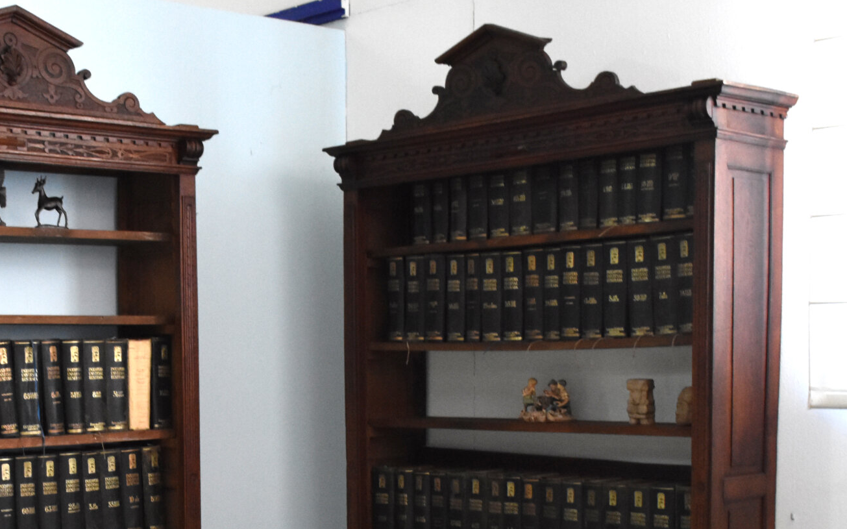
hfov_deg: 33.3
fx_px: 1385
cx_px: 200
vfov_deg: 21.2
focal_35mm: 60
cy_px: 459
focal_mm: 20
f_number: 4
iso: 2200
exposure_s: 1/60
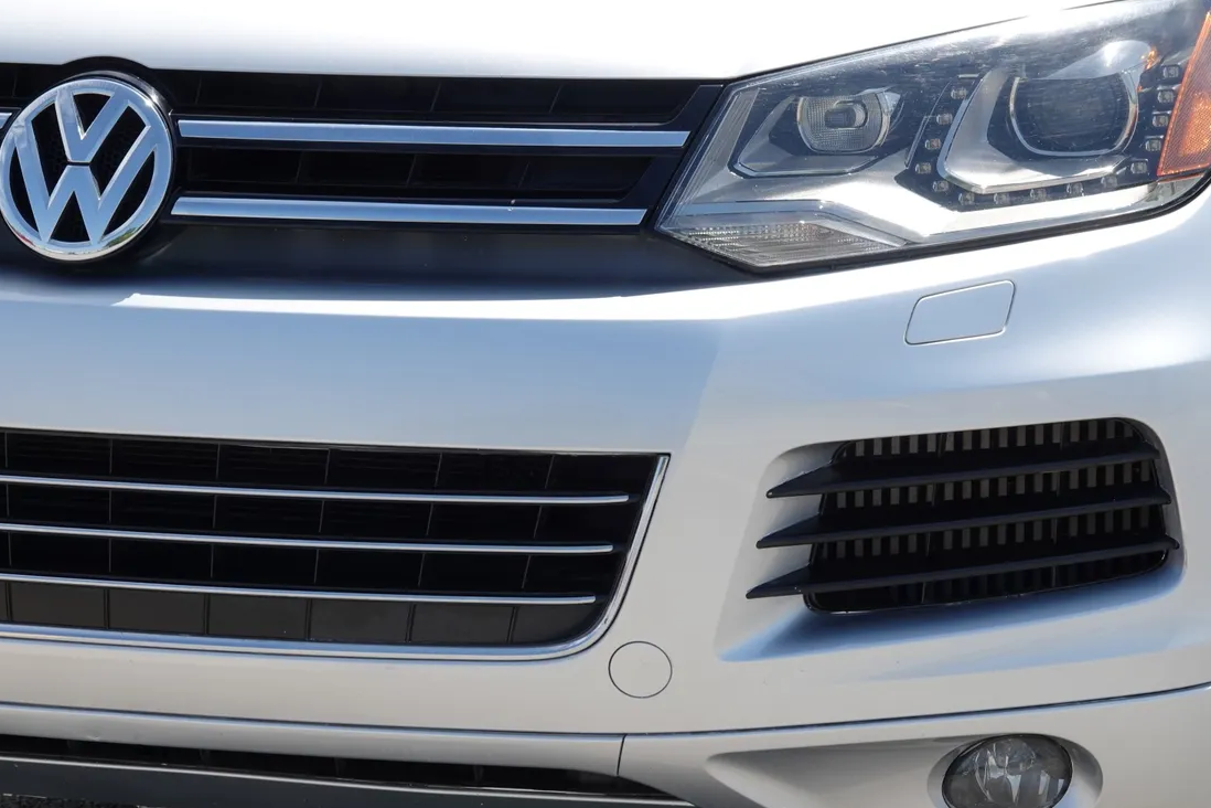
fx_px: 5920
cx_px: 630
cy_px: 383
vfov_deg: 7.8
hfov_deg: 11.7
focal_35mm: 176
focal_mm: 58.29
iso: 100
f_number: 6.3
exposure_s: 1/250
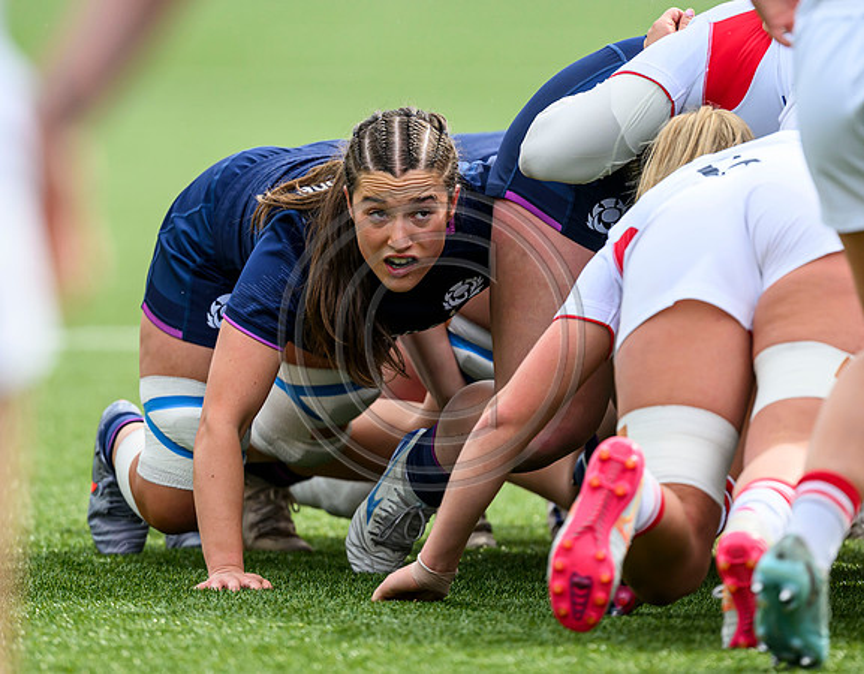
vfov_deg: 2.2
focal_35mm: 703
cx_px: 406
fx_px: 17807
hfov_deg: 2.8
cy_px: 246
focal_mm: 400
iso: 500
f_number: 3.2
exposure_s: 1/3200
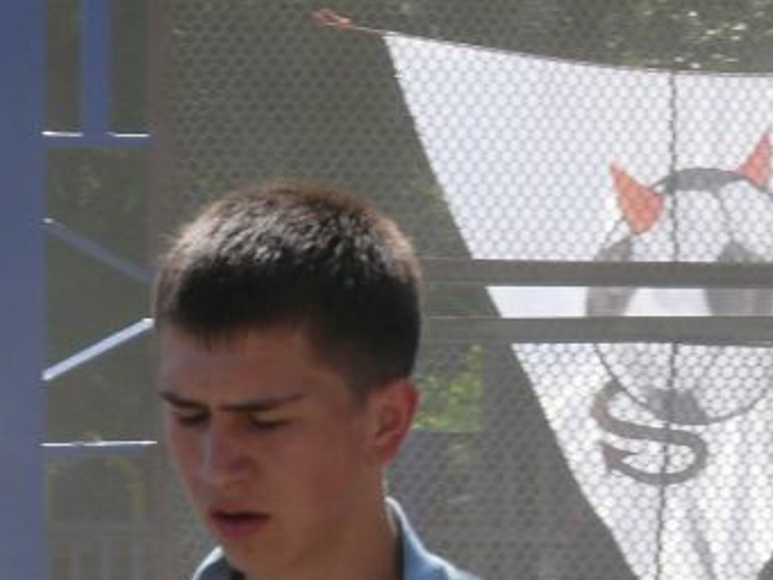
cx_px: 575
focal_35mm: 598
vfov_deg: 2.5
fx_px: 13354
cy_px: 325
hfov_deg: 3.3
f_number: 5.6
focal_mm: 43.1
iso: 100
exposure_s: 1/500
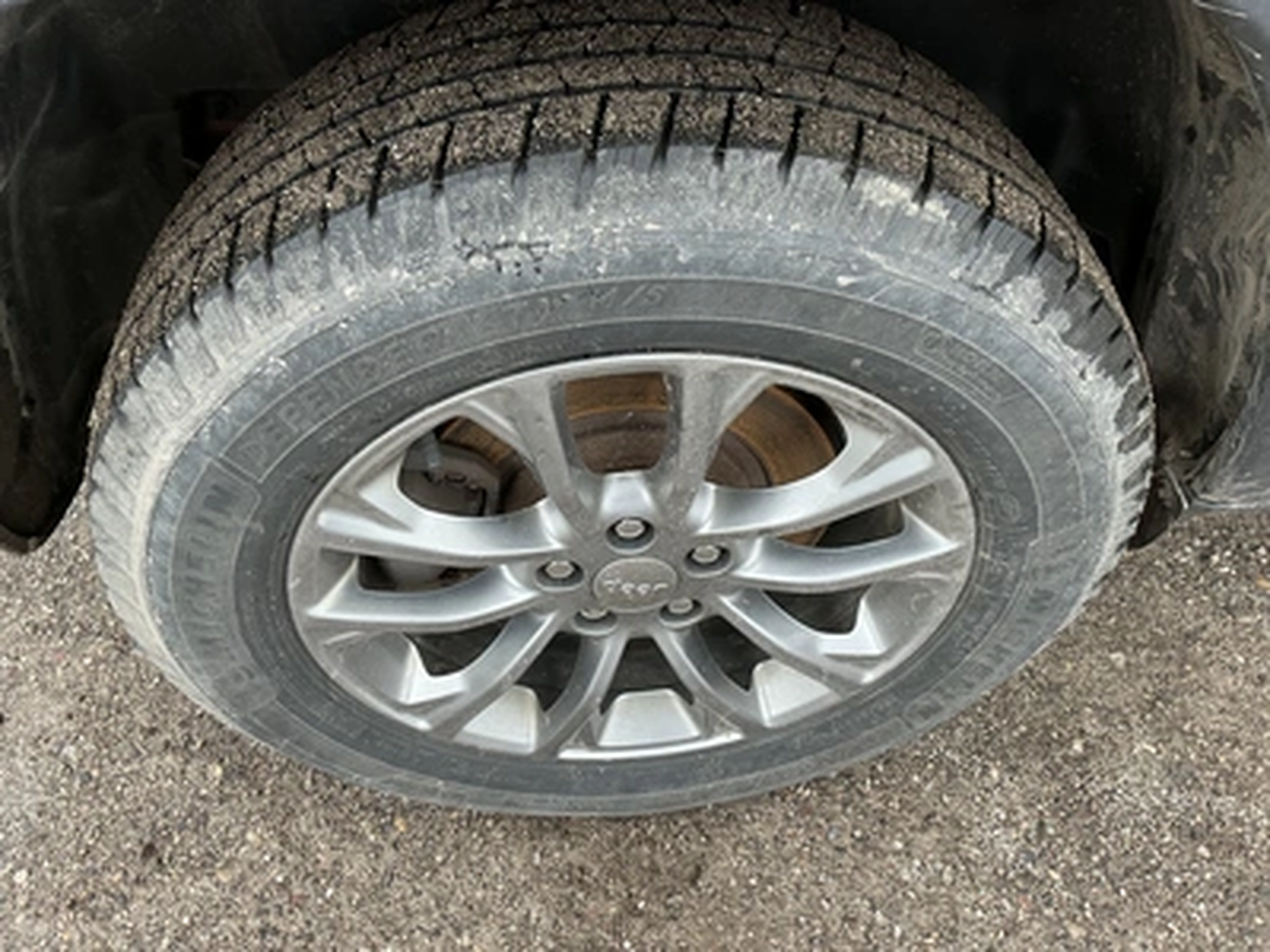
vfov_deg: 49.7
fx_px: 1027
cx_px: 635
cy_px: 476
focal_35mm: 28
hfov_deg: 63.4
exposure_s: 1/122
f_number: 1.8
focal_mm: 3
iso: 25
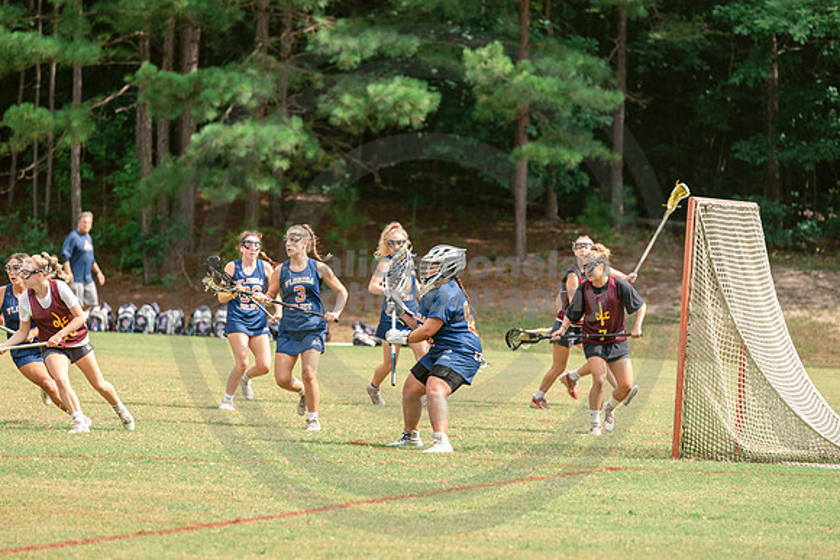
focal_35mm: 200
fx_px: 4668
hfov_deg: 10.3
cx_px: 420
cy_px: 280
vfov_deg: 6.9
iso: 250
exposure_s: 1/1250
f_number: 4.5
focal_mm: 200
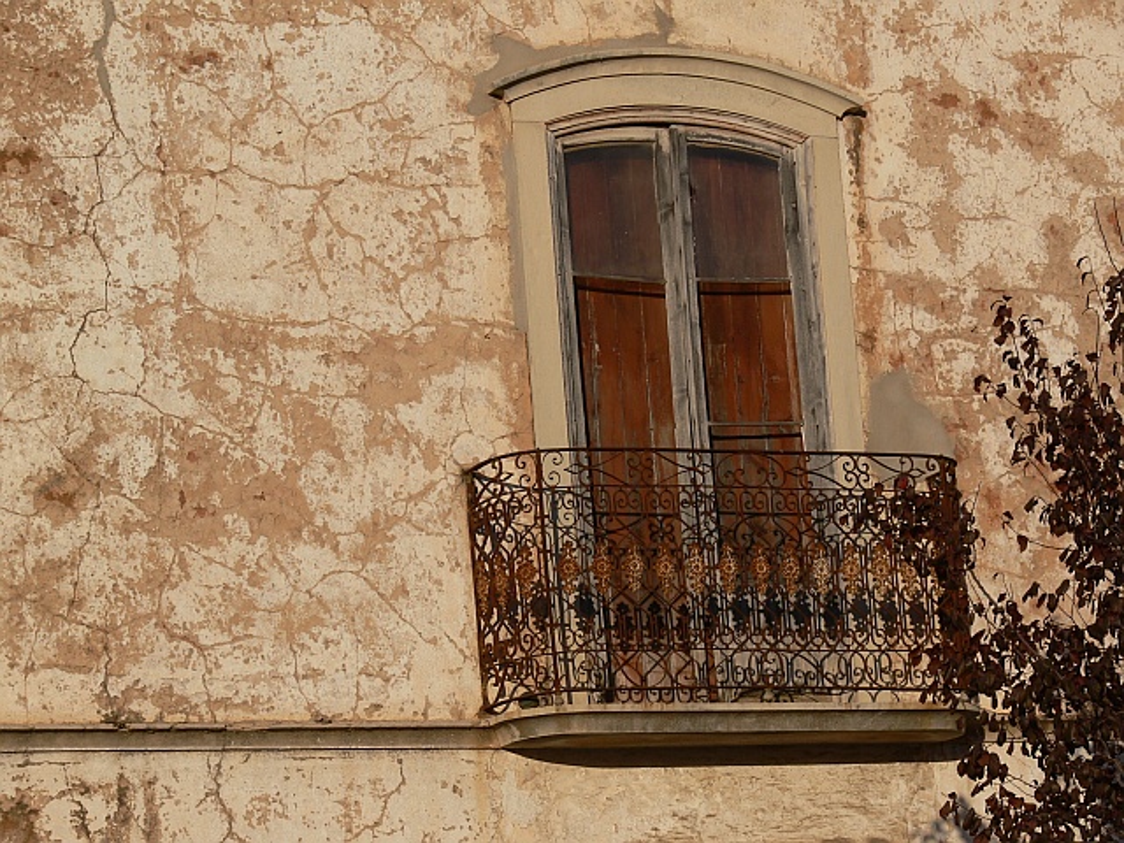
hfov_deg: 13.7
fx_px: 4676
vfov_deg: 10.3
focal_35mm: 144
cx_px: 562
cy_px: 422
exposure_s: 1/500
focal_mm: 30.4
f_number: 6.3
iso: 80
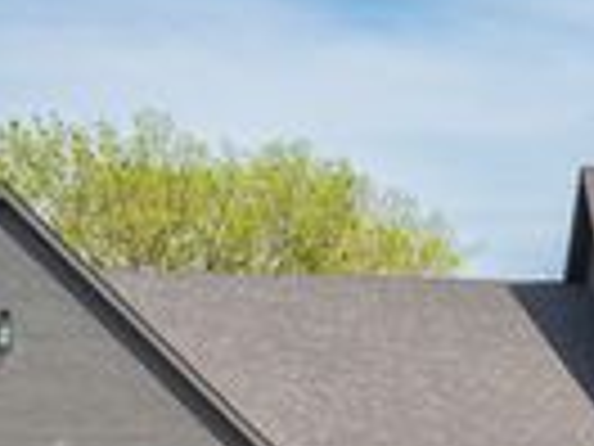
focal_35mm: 128
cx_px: 684
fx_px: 2196
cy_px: 478
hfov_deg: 15.0
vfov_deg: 11.4
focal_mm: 35
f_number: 7.1
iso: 100
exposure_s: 1/250
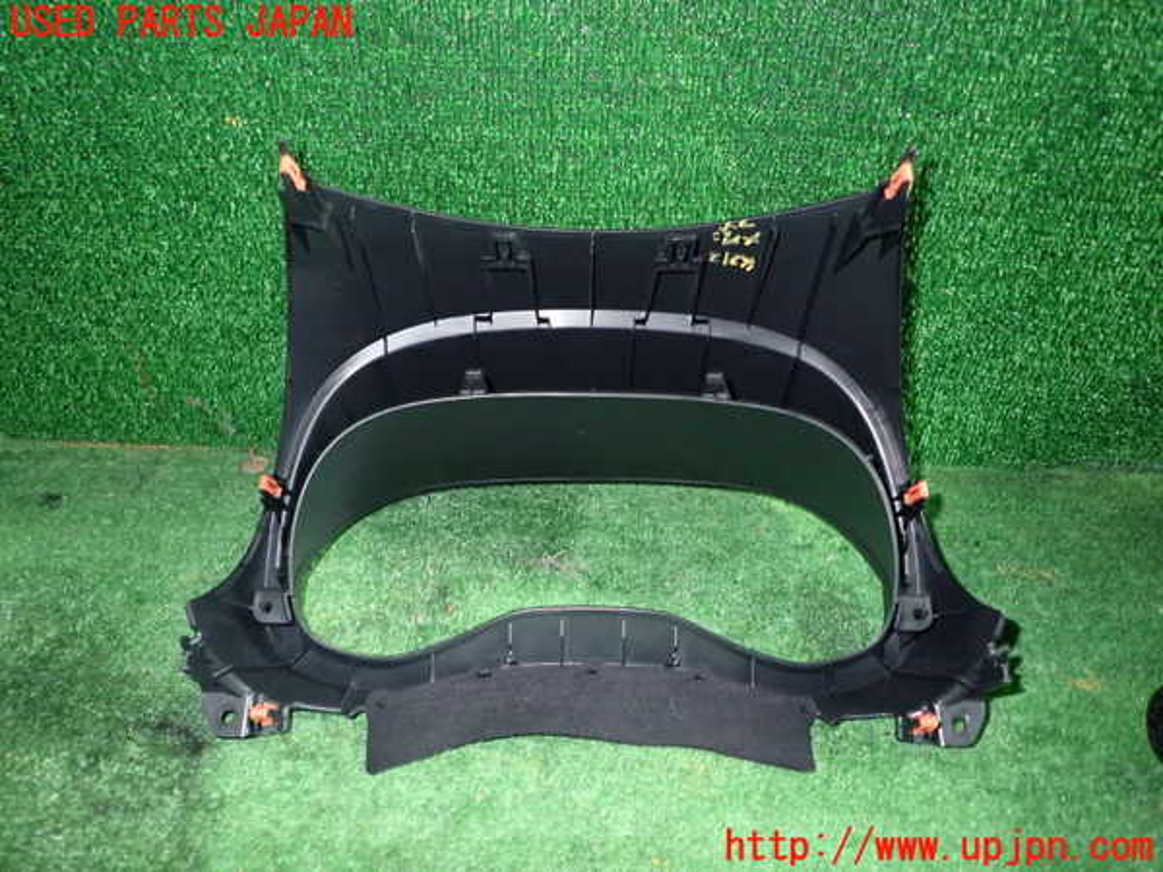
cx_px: 582
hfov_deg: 69.4
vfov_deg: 54.9
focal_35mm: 25
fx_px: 840
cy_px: 436
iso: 800
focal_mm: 4.5
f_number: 5.6
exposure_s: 1/30
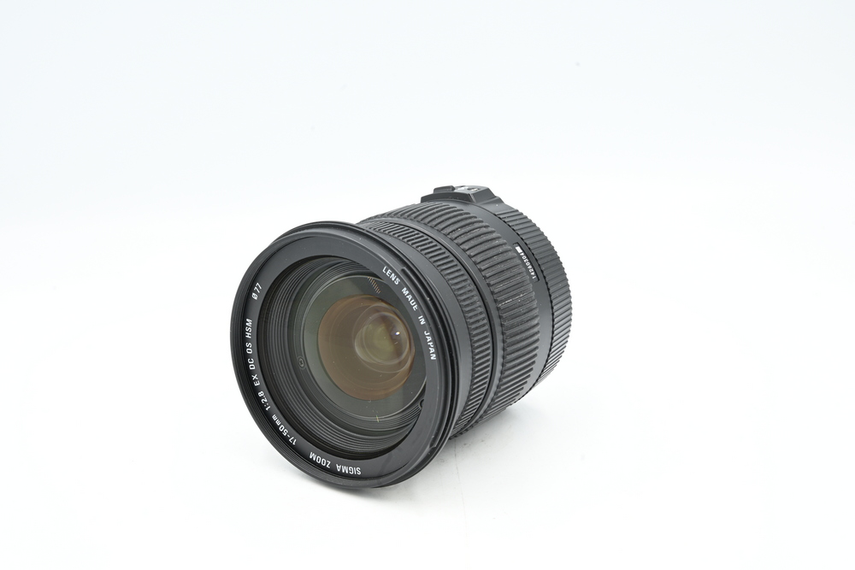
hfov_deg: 32.4
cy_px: 285
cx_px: 428
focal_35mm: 62
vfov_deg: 21.9
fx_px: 1473
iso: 100
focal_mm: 62
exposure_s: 1/8
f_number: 14
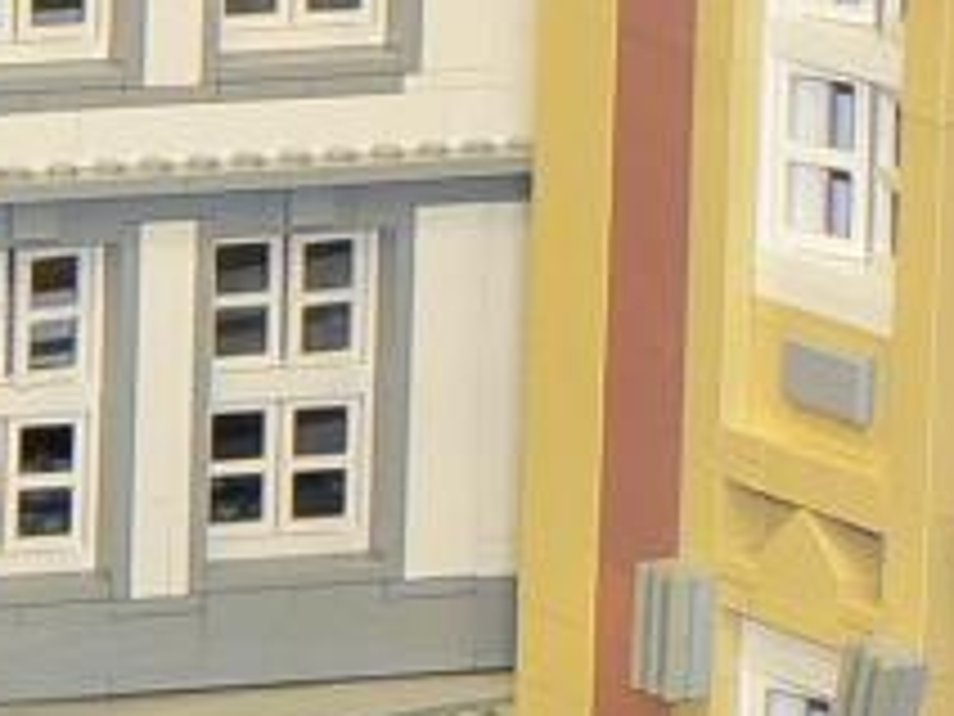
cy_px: 167
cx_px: -639
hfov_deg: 5.5
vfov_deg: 4.2
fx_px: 9839
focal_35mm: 357
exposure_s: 1/8
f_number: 3.2
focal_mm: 10.2
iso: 100
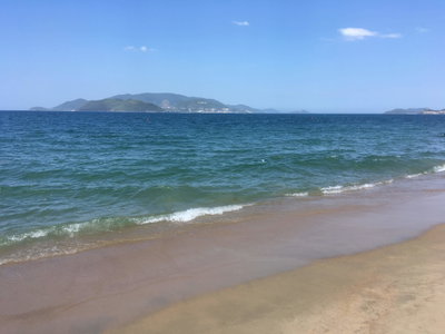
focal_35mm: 29
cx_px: 222
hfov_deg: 61.7
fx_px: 373
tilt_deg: -7.0
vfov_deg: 48.2
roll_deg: -1.1
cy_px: 167
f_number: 2.2
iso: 25
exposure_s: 1/1508
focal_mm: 4.15
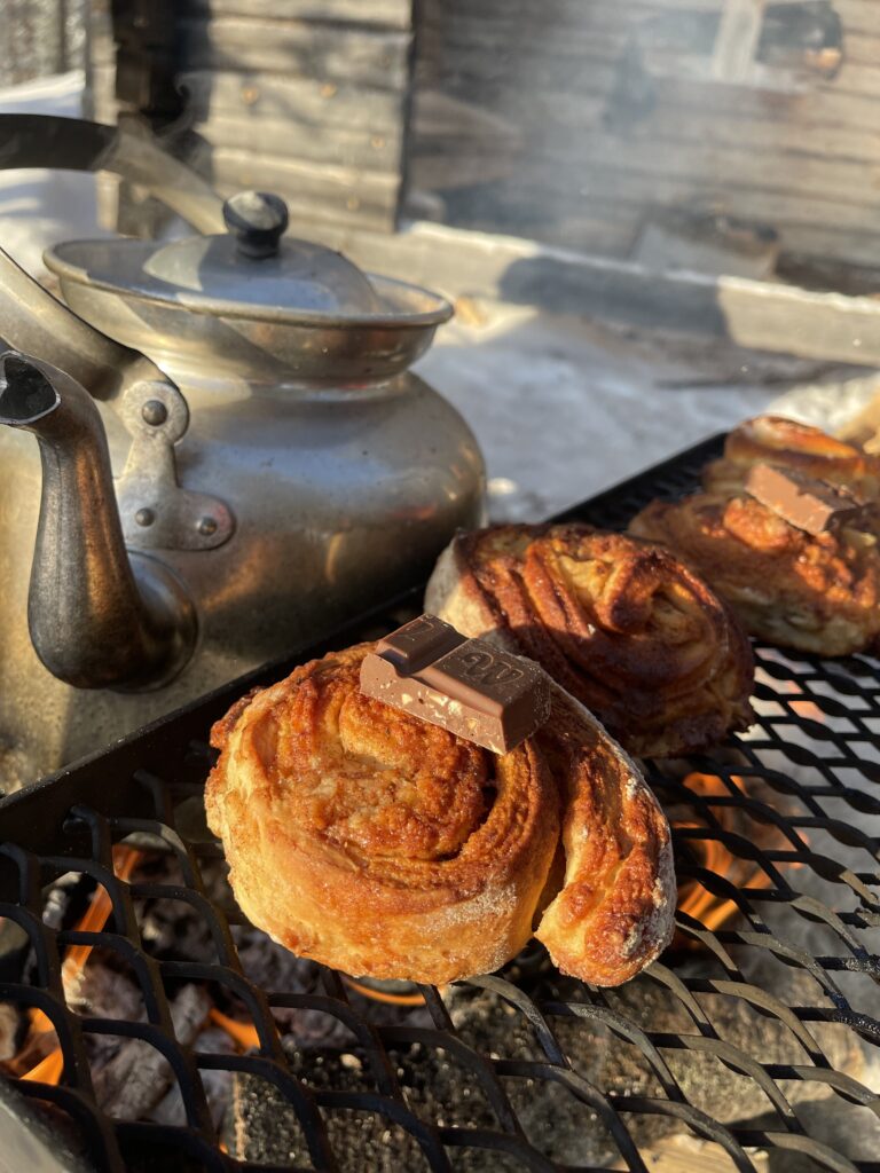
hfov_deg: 53.1
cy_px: 586
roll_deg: -8.9
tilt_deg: -27.4
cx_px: 440
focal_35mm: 26
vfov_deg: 67.3
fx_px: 881
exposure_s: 1/923
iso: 50
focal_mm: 5.1
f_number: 1.6
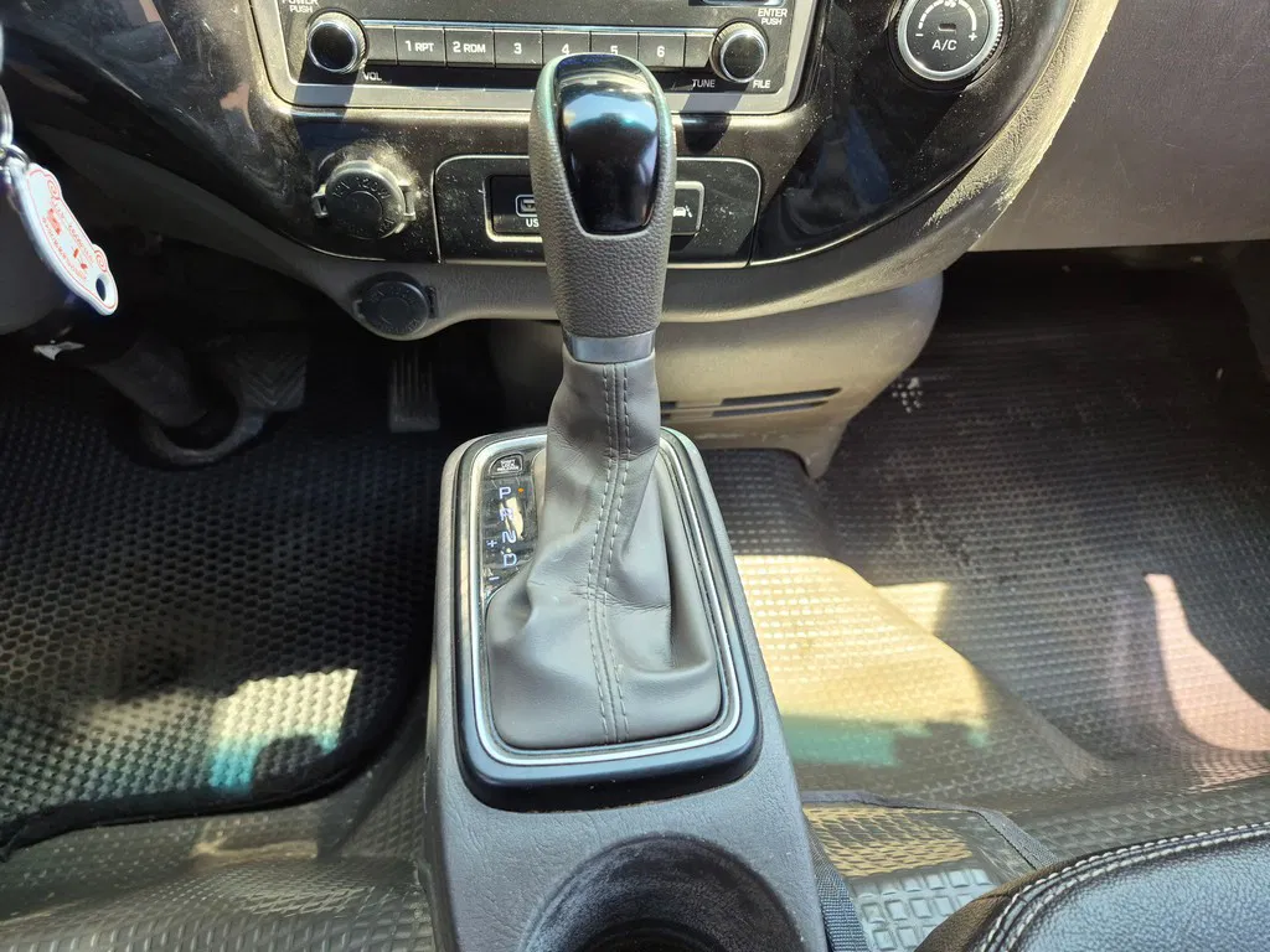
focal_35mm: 23
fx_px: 844
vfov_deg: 58.9
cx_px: 635
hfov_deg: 73.9
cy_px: 476
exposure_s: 1/120
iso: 200
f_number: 1.8
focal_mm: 5.4
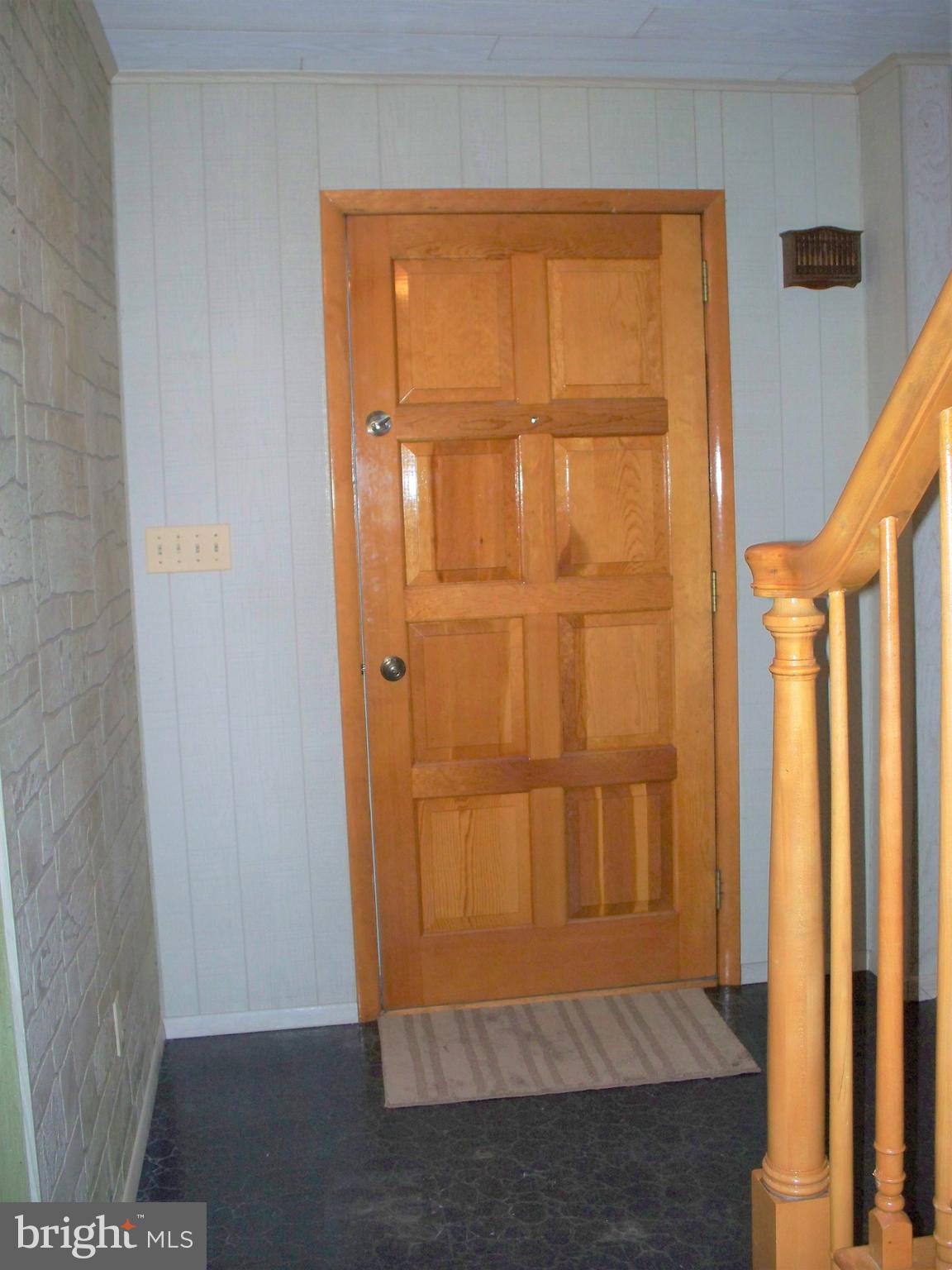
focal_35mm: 36
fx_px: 1320
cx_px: 476
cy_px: 635
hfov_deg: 39.7
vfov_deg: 51.4
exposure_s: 1/30
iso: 200
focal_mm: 7.54
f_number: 2.8
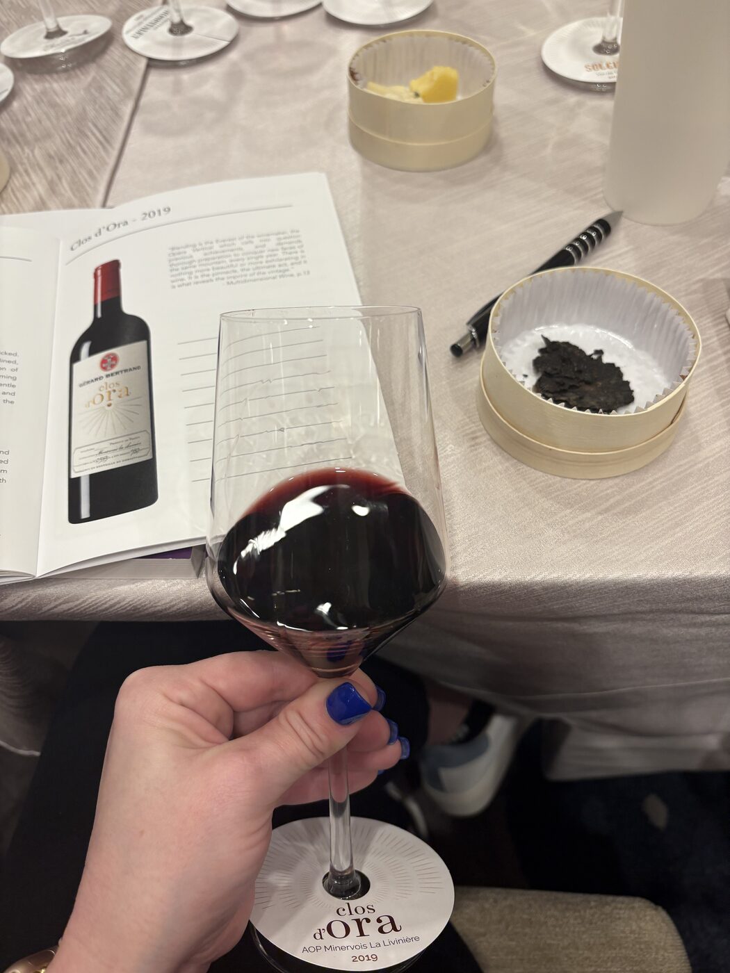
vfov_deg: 67.3
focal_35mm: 26
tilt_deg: -54.2
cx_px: 365
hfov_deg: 53.1
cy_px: 486
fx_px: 731
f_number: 1.6
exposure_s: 1/60
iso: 80
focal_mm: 5.96
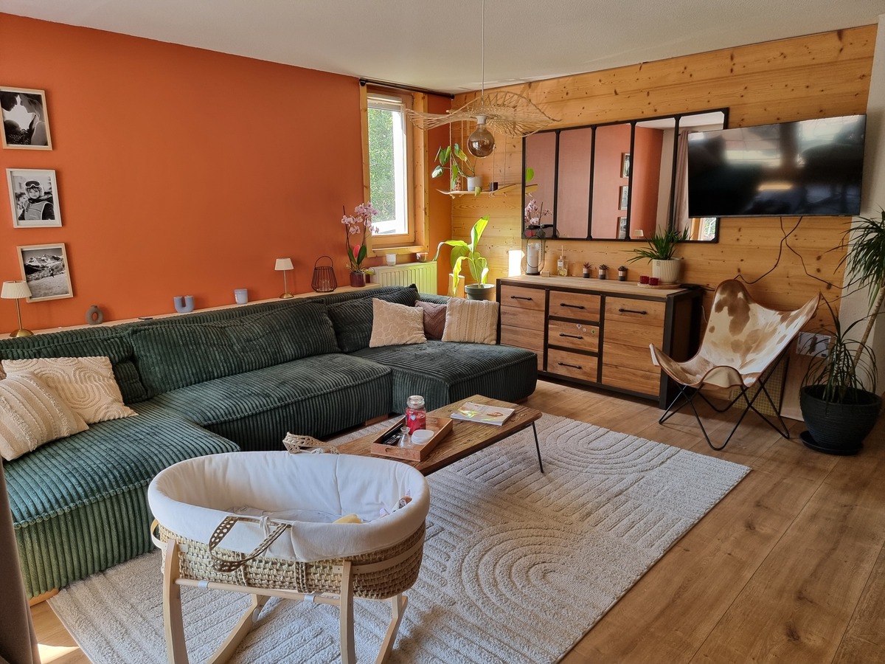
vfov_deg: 56.8
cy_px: 332
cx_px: 442
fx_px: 614
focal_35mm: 24
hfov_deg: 71.6
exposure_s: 1/100
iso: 100
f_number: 1.8
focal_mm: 6.7
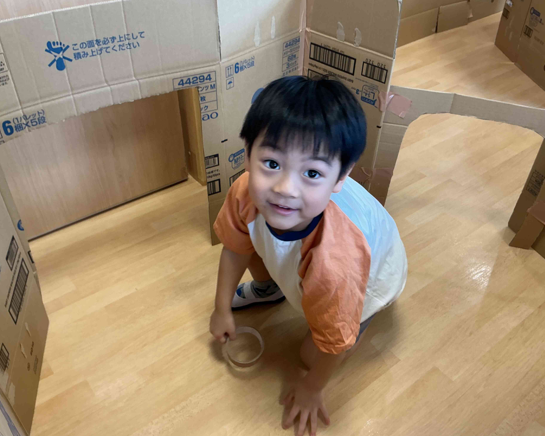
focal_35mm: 31
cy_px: 221
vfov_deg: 47.1
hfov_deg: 57.2
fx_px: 500
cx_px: 281
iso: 40
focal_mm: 3
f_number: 1.8
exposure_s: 1/60
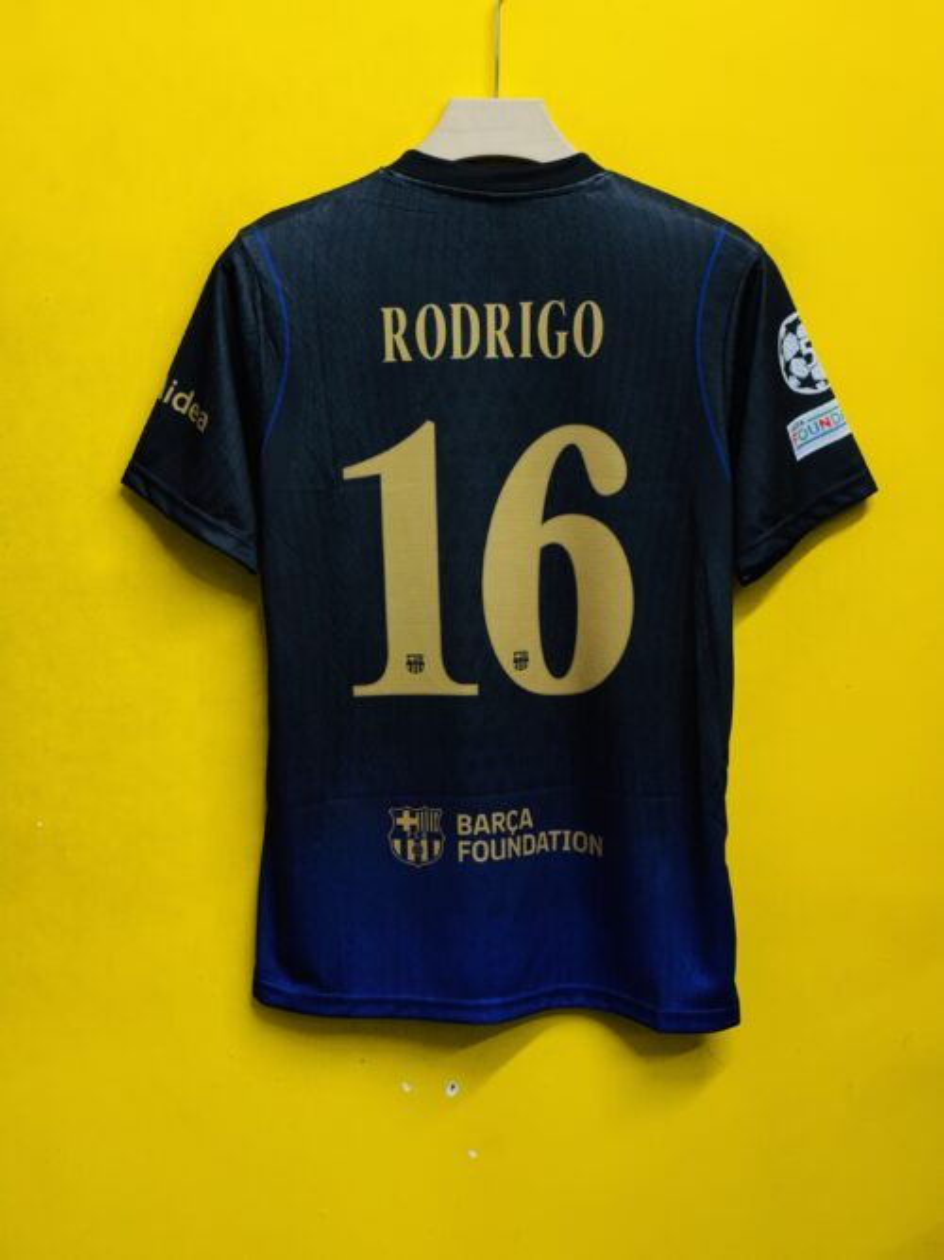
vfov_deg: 36.8
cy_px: 630
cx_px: 472
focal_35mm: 52
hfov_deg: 28.0
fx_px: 1891
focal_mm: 5.96
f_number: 1.6
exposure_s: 1/100
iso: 40
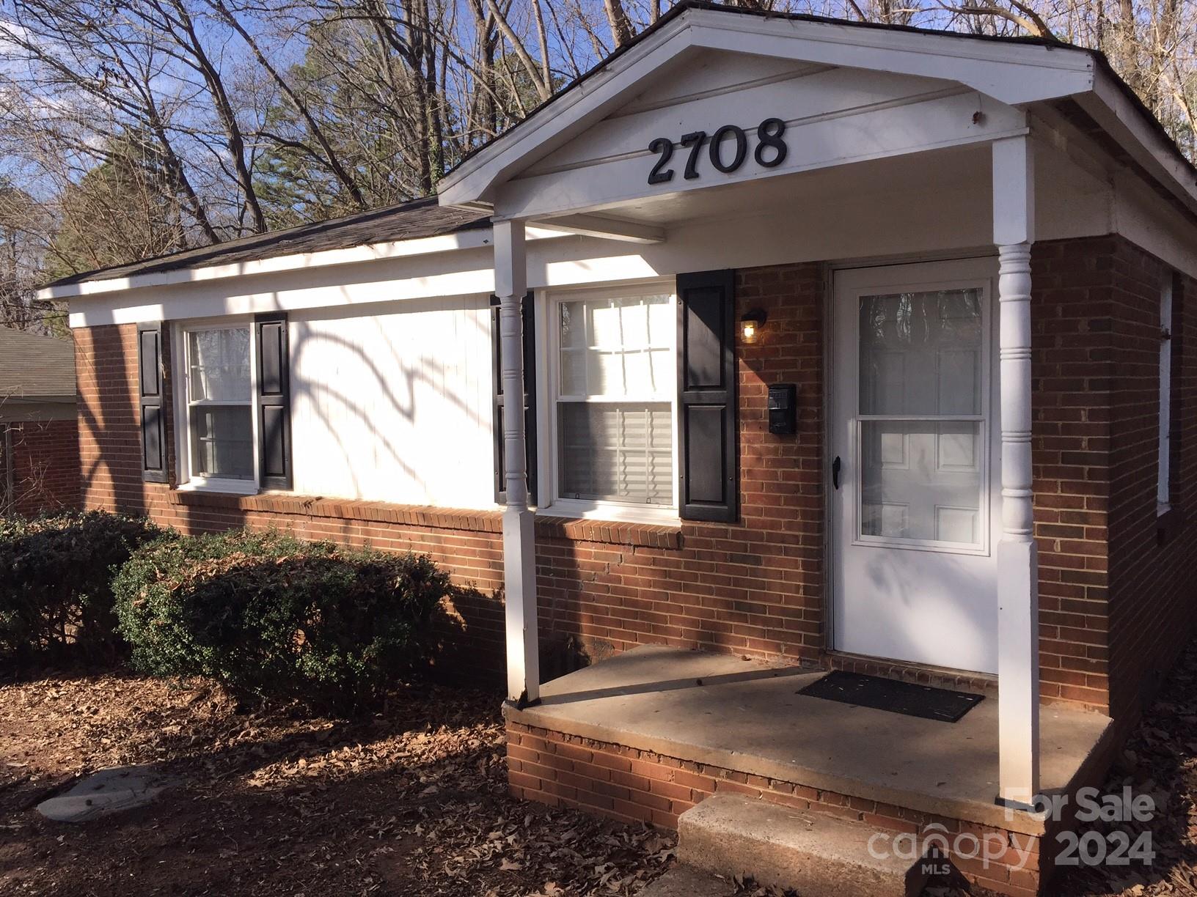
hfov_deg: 61.7
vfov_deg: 48.2
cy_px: 448
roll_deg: +1.2
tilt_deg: -3.0
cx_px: 598
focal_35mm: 29
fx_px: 1003
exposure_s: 1/1464
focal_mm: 4.15
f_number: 2.2
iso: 40
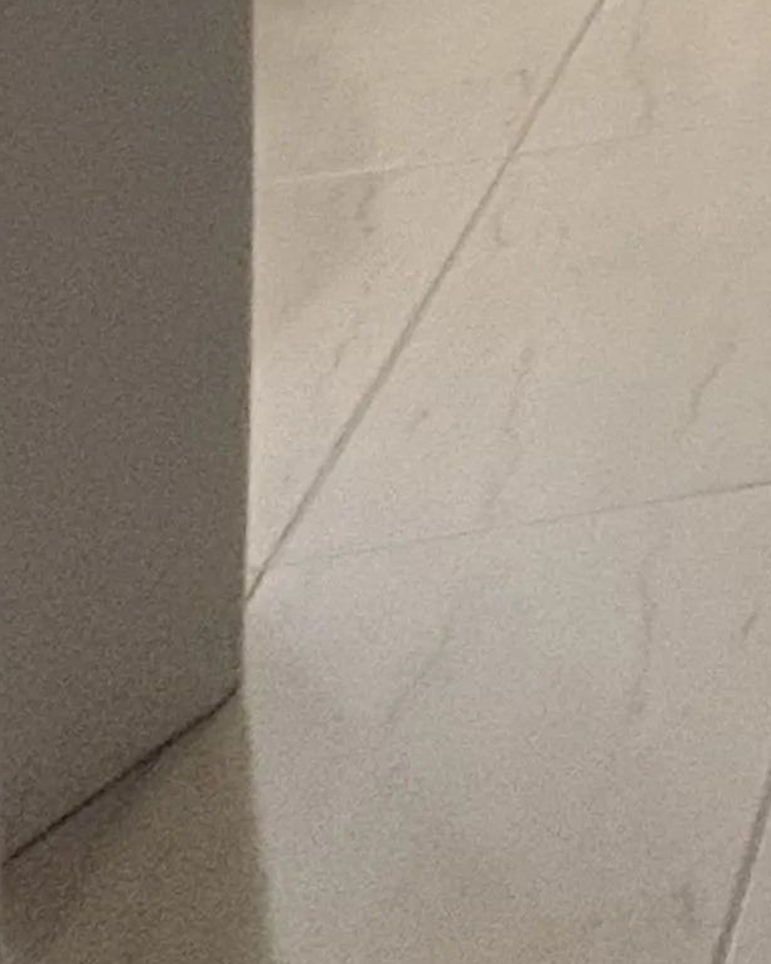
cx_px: 1853
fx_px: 2054
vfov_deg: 15.6
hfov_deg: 14.3
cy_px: -1278
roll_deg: -1.6
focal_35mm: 72
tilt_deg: -2.0
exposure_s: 1/60
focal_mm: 2.22
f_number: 2.2
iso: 400
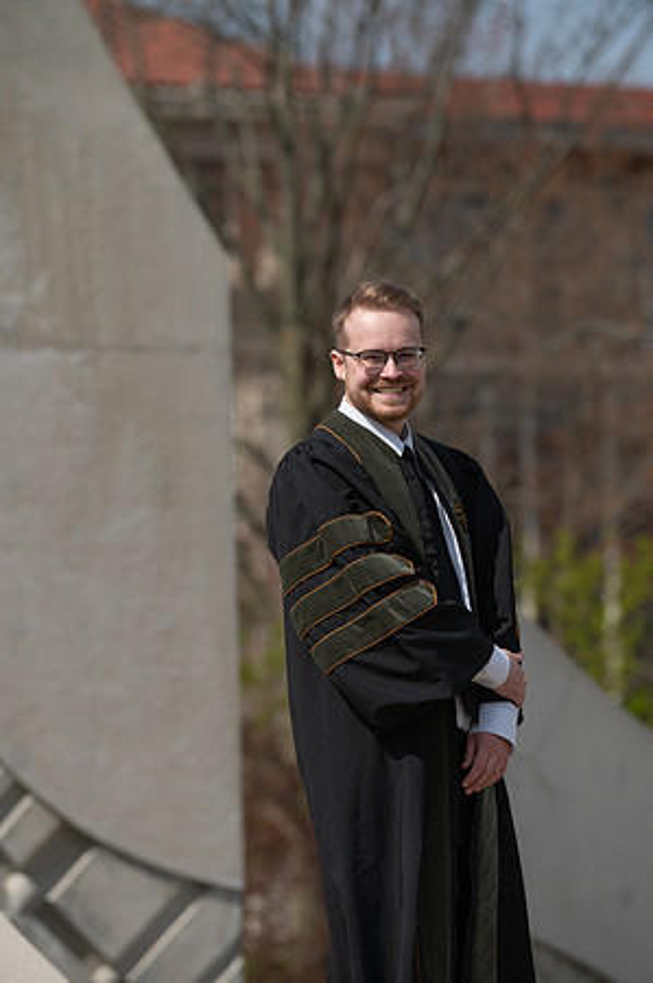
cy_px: 492
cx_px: 326
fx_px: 5454
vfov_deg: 10.3
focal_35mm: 200
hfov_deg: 6.9
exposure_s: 1/800
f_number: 4.5
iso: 125
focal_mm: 200
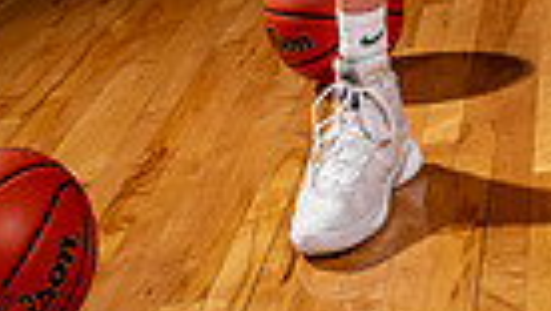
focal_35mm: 116
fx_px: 1697
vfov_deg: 9.0
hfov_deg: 18.4
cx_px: 349
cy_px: -550
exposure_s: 1/60
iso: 200
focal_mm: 34
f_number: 8
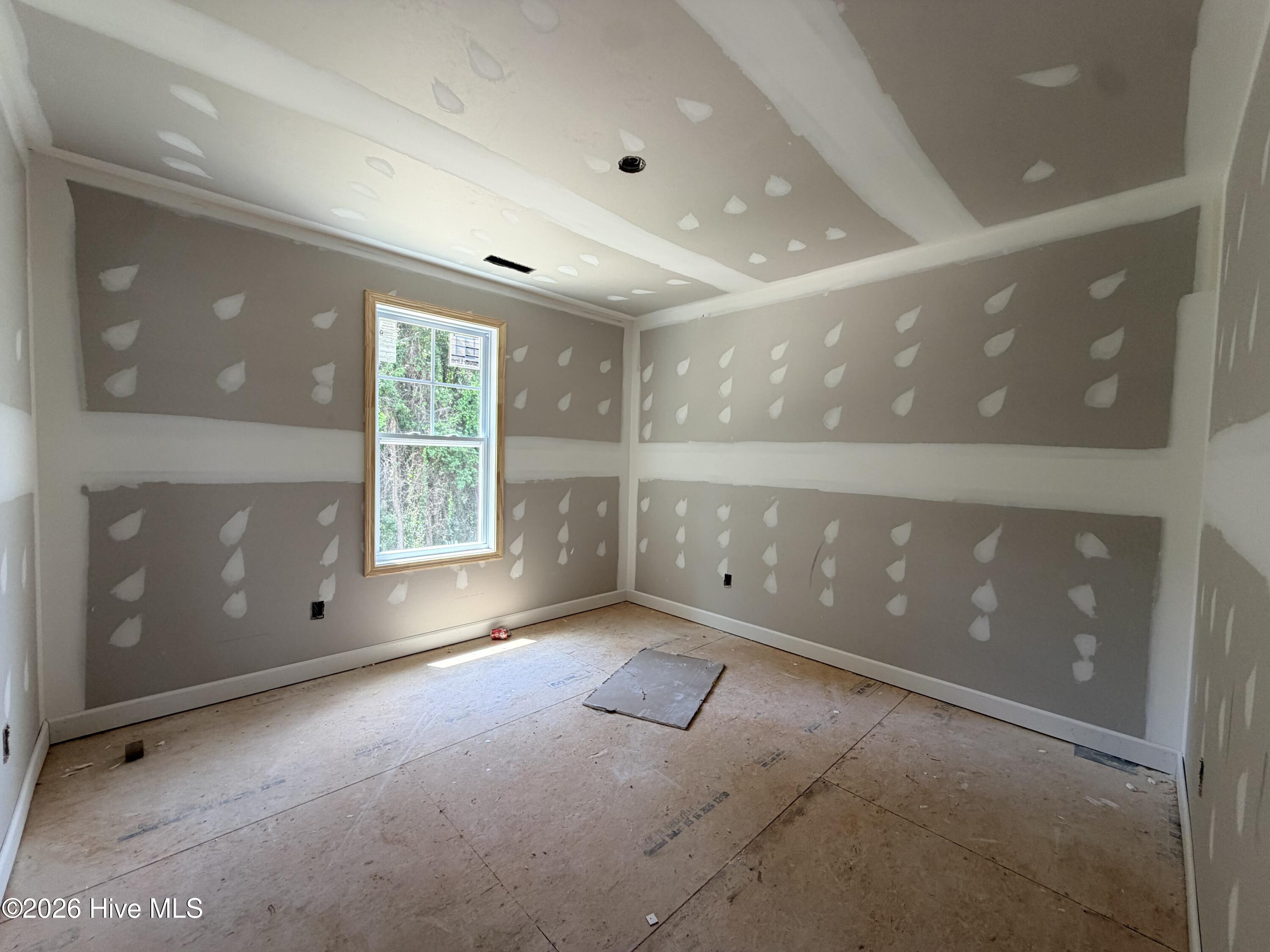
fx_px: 514
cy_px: 476
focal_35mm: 14
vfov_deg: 85.7
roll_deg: -1.3
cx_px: 635
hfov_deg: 102.1
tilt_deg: -2.4
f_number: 2.2
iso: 125
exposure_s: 1/121
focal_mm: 2.22
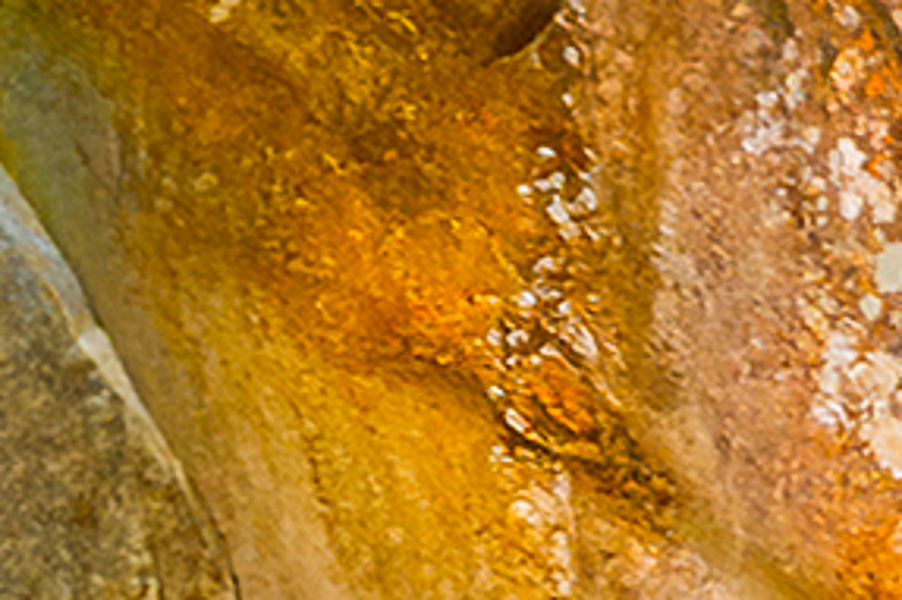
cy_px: 562
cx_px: 1966
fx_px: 3956
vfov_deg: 8.6
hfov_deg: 11.4
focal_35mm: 158
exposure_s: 1
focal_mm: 10.26
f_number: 8
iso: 100
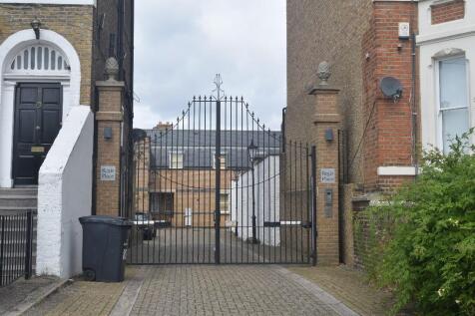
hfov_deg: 42.3
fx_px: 613
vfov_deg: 28.9
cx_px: 238
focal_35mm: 46
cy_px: 158
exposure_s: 1/400
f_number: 10
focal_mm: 31
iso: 200
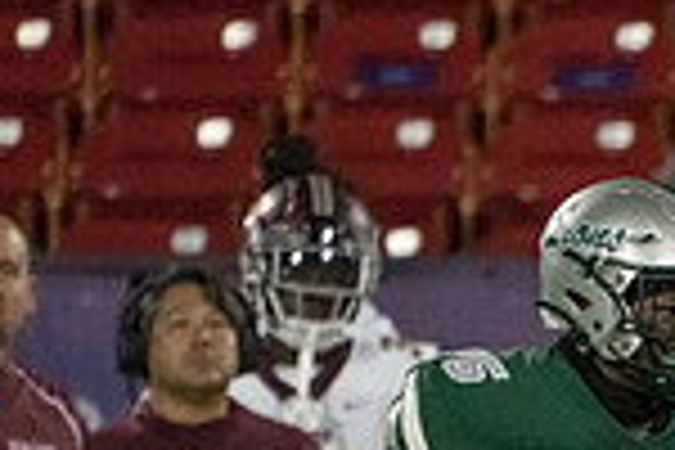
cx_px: 1166
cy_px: 677
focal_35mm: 1546
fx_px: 28985
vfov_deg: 0.9
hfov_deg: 1.3
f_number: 5.6
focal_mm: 400
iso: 10000
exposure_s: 1/1250
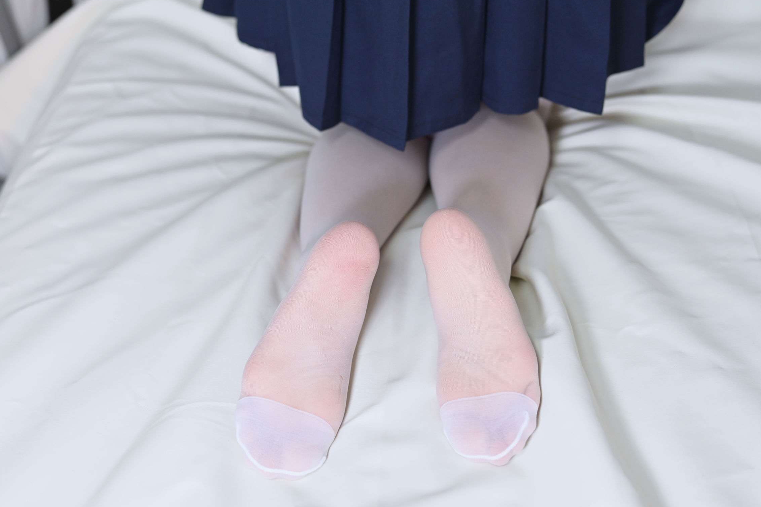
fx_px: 1543
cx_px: 331
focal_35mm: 73
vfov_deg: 18.7
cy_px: 288
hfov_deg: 27.7
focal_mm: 61
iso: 1250
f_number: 3.2
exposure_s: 1/100
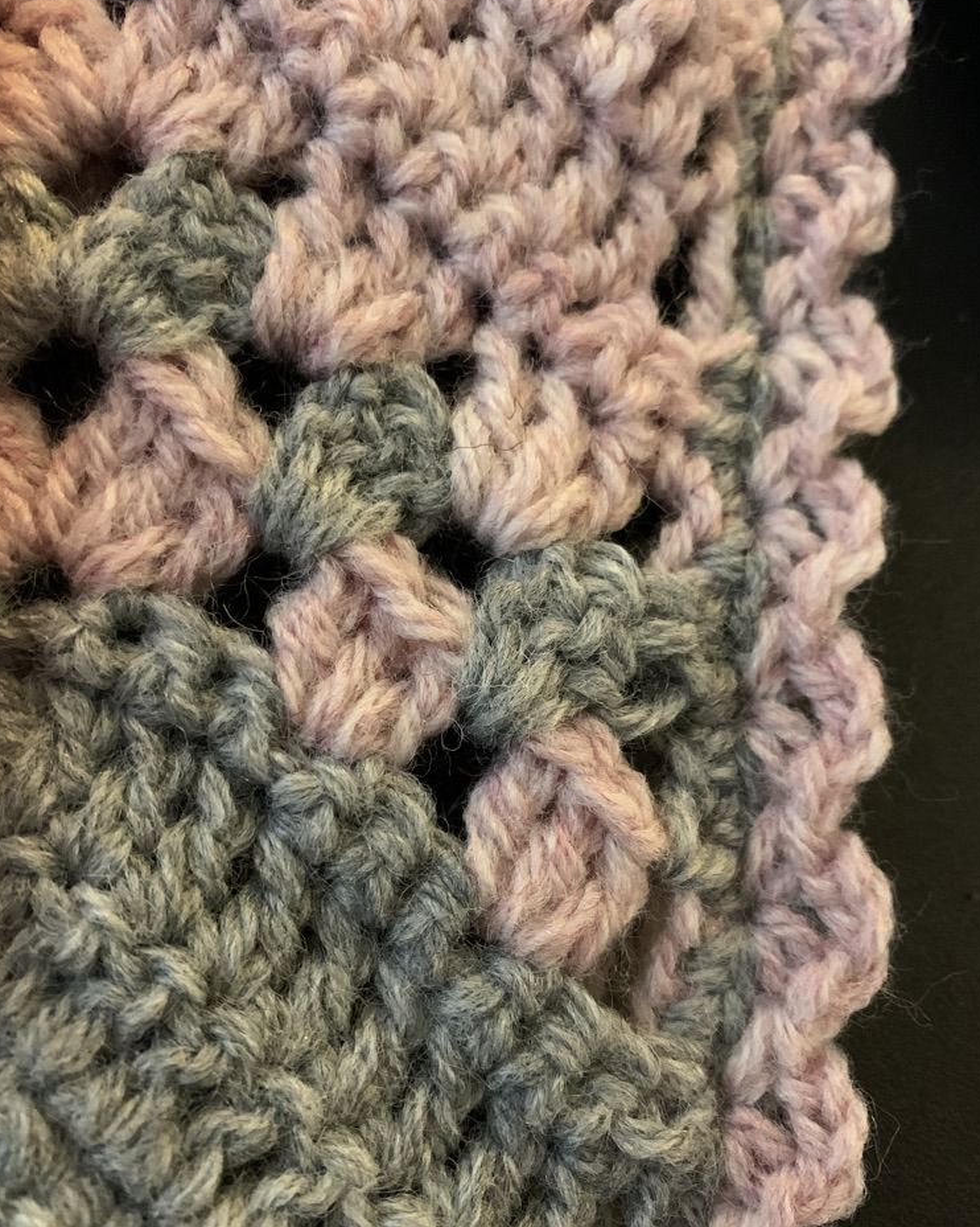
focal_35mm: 28
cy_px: 615
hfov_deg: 51.5
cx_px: 481
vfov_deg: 62.2
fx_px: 1015
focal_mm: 4.25
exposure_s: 1/30
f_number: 1.8
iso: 800
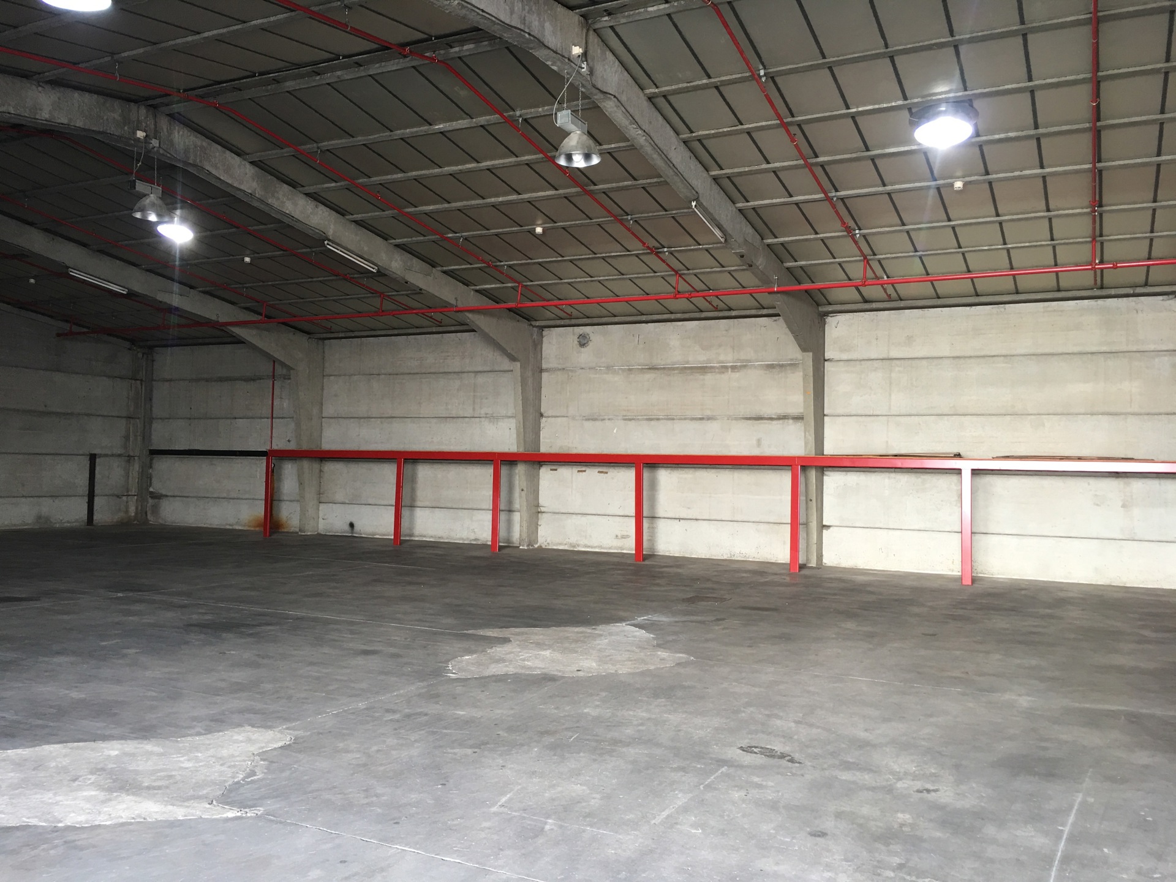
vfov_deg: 48.2
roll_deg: -1.5
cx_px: 588
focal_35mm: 29
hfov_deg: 61.7
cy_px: 441
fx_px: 985
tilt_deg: +1.4
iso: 32
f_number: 2.2
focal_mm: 4.15
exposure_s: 1/17
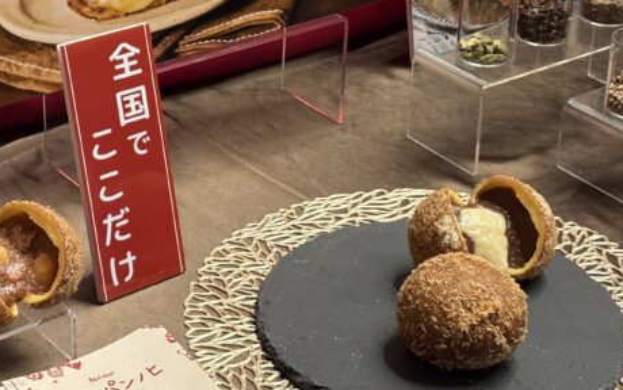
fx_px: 1563
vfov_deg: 14.1
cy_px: 32
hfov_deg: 22.5
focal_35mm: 92
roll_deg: -2.6
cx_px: 263
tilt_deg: -23.1
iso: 125
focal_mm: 5.96
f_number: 1.6
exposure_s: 1/60
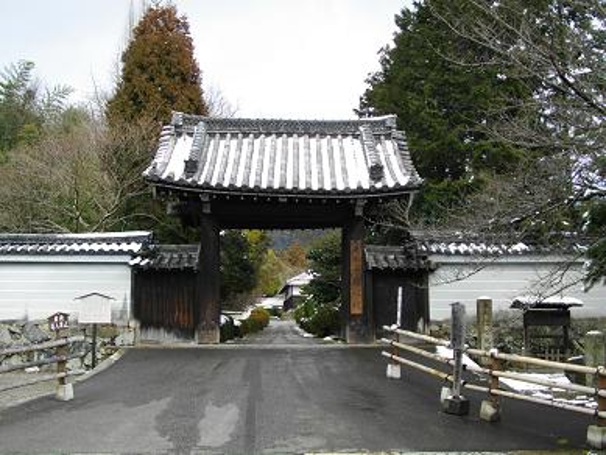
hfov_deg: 46.8
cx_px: 303
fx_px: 700
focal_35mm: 40
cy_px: 228
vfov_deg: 36.0
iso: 100
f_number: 3.2
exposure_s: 1/250
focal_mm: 7.1
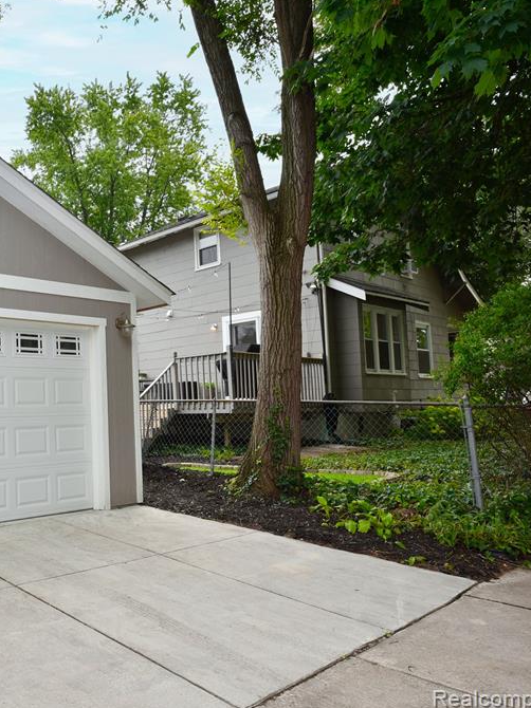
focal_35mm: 25
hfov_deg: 45.9
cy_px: 355
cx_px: -2
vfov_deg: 69.4
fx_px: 512
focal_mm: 17
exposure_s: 1/200
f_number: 8
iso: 160
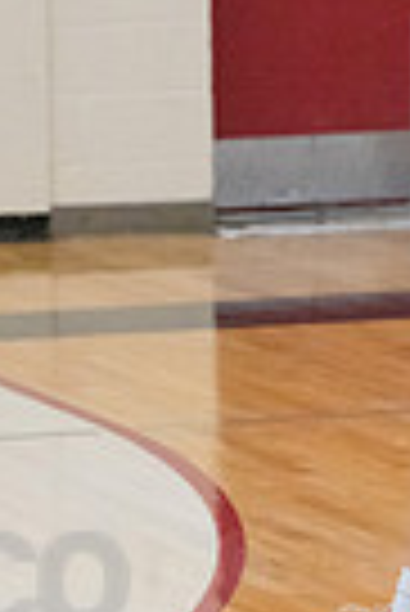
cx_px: 518
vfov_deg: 6.1
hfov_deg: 4.1
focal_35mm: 337
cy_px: 140
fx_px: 5742
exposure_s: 1/1000
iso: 6400
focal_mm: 102
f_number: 4.5
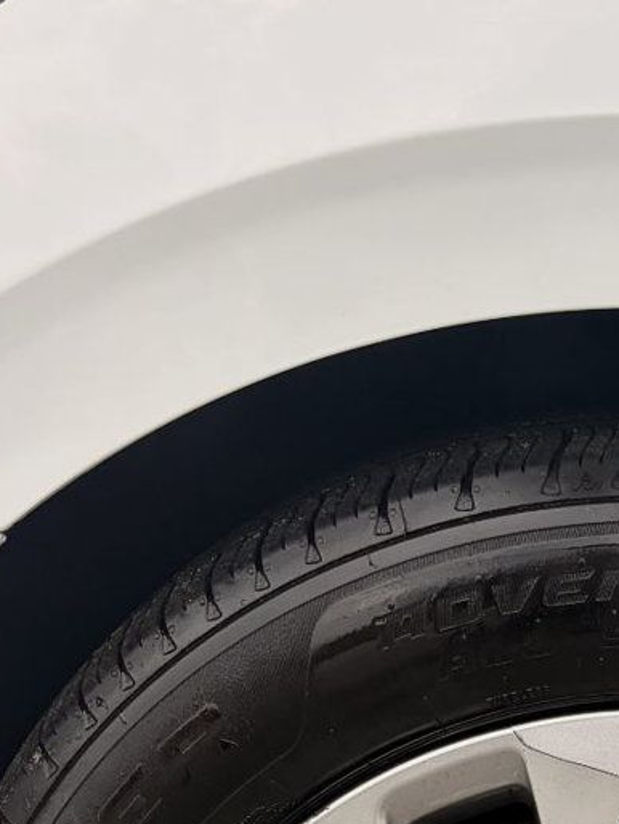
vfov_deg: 26.0
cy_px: 902
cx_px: 653
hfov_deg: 20.5
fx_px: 1644
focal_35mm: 69
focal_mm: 5.96
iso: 50
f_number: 1.6
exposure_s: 1/1751
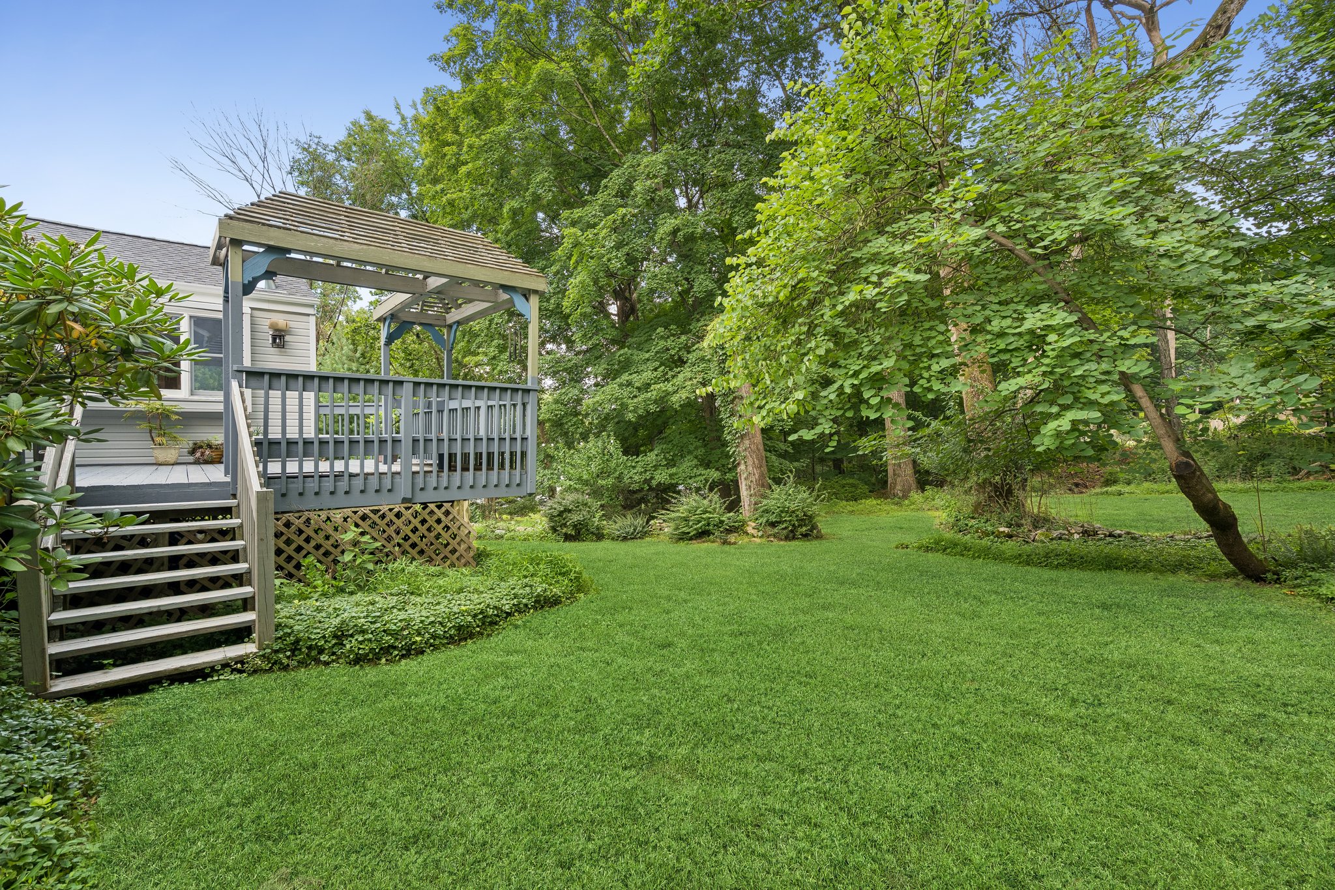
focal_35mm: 16
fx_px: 593
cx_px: 668
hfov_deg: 96.7
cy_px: 445
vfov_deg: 73.7
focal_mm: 16
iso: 320
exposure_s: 1/50
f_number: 8
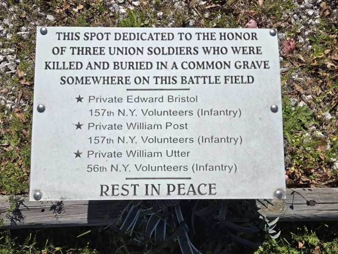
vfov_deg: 58.9
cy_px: 127
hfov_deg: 73.9
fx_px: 225
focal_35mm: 23
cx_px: 169
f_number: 1.8
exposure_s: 1/5000
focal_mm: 5.4
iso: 25
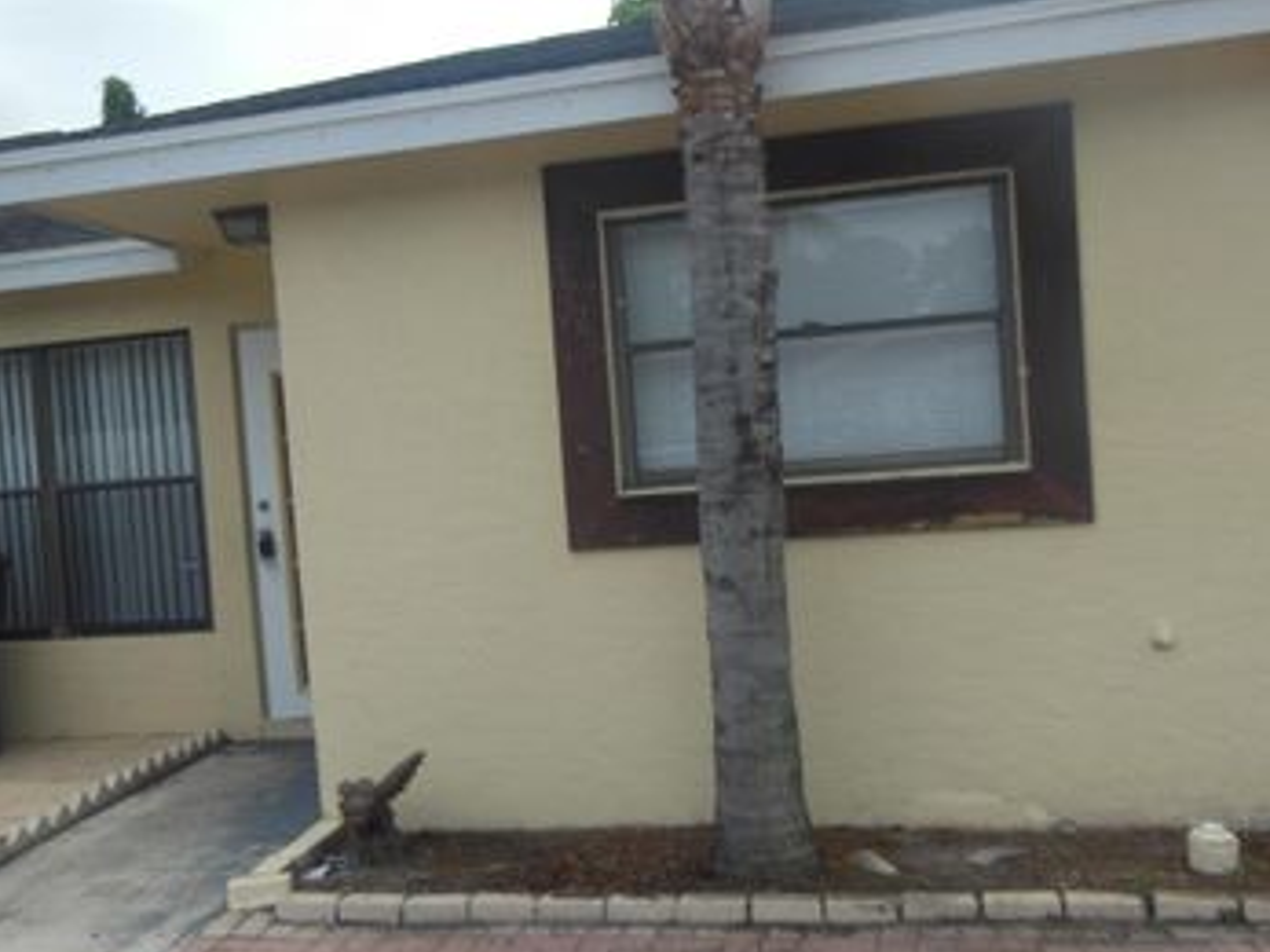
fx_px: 1320
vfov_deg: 39.6
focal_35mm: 36
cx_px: 498
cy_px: 507
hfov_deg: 51.0
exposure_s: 1/1250
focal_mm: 4.5
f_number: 3.5
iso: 125
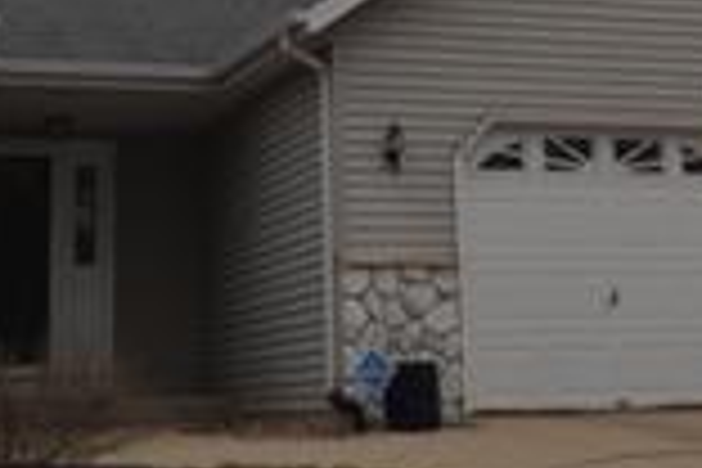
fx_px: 1561
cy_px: 16
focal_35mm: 80
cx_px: 333
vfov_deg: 16.7
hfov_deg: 25.3
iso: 100
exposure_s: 1/160
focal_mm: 13
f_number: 6.3
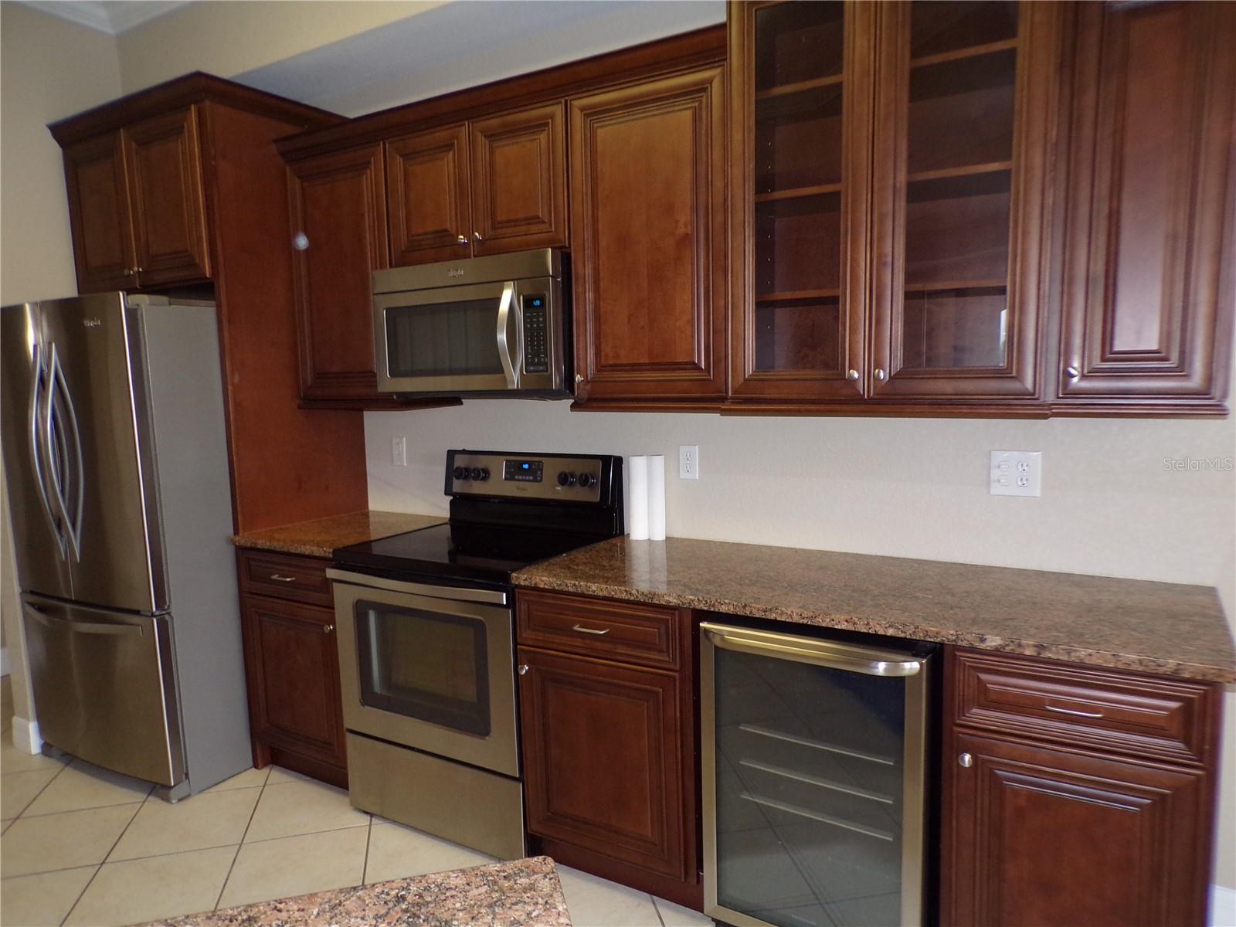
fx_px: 857
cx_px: 618
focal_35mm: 24
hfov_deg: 71.6
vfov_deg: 56.8
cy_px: 464
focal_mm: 4.3
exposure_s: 1/34
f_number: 3
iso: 200
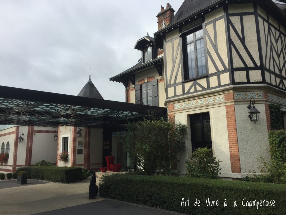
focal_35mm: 29
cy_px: 108
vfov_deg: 48.2
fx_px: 240
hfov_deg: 61.7
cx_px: 143
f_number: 2.2
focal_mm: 4.15
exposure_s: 1/1276
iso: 32
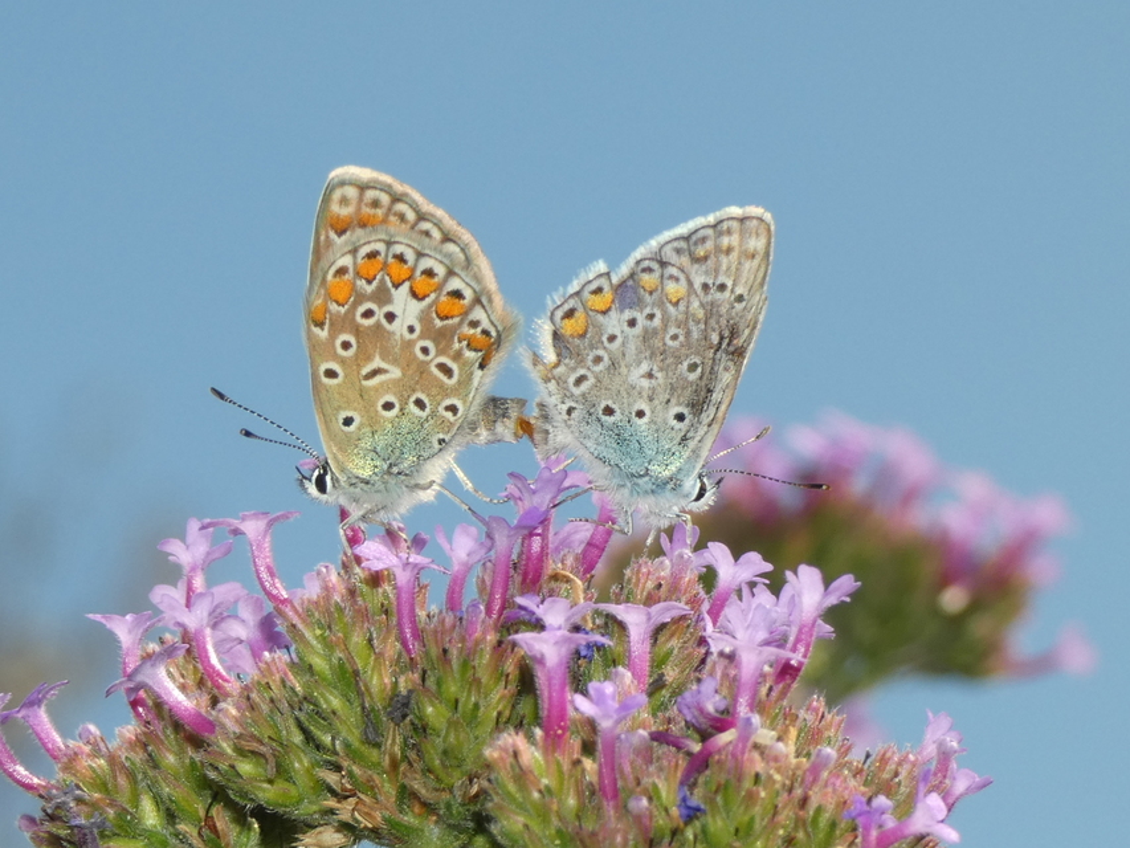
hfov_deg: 12.8
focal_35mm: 154
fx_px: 5028
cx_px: 565
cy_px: 424
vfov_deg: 9.6
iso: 80
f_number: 5.4
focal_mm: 27.5
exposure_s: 1/160
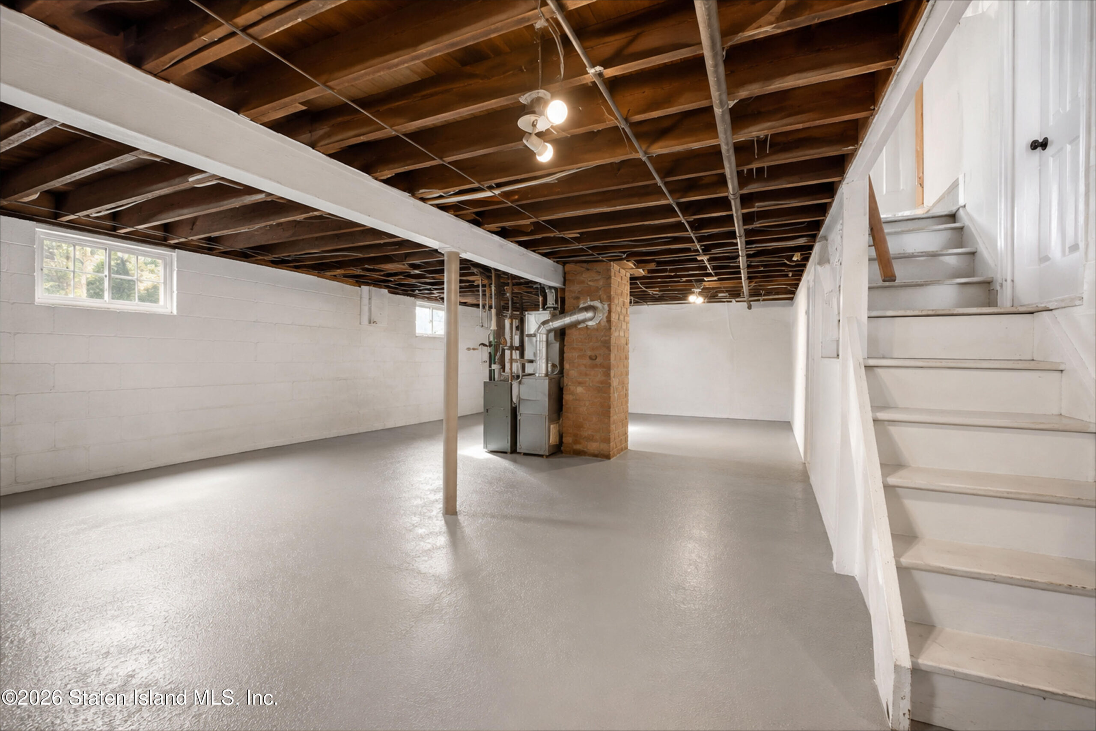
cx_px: 548
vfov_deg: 77.3
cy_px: 366
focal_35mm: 15
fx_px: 457
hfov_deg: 100.4
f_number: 8
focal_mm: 10
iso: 2000
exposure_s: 1/60
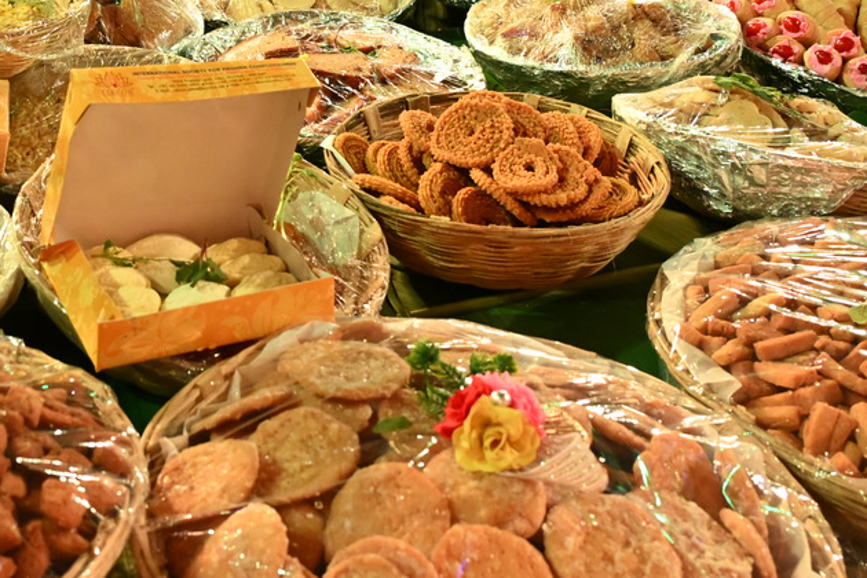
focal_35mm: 61
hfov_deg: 31.5
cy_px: 68
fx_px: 1469
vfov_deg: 21.8
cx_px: 107
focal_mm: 24
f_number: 6.3
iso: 4000
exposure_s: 1/125
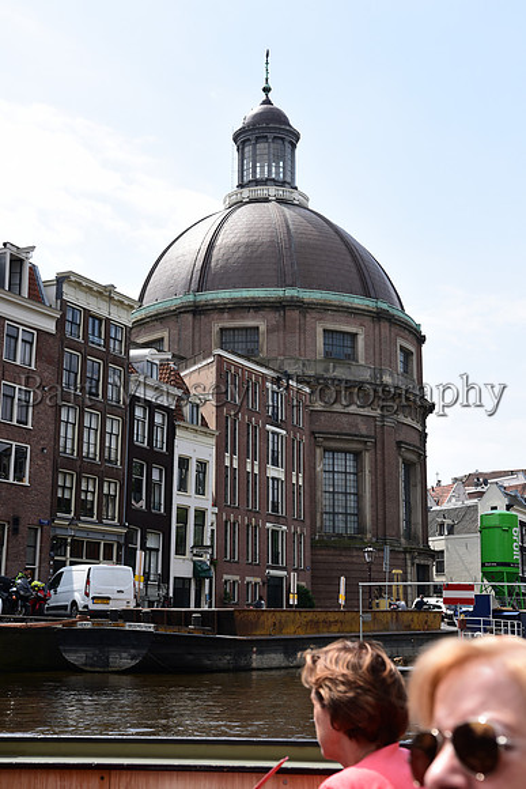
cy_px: 394
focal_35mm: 52
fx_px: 1139
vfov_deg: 38.2
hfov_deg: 26.0
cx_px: 263
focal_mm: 52
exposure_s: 1/320
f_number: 9
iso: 180
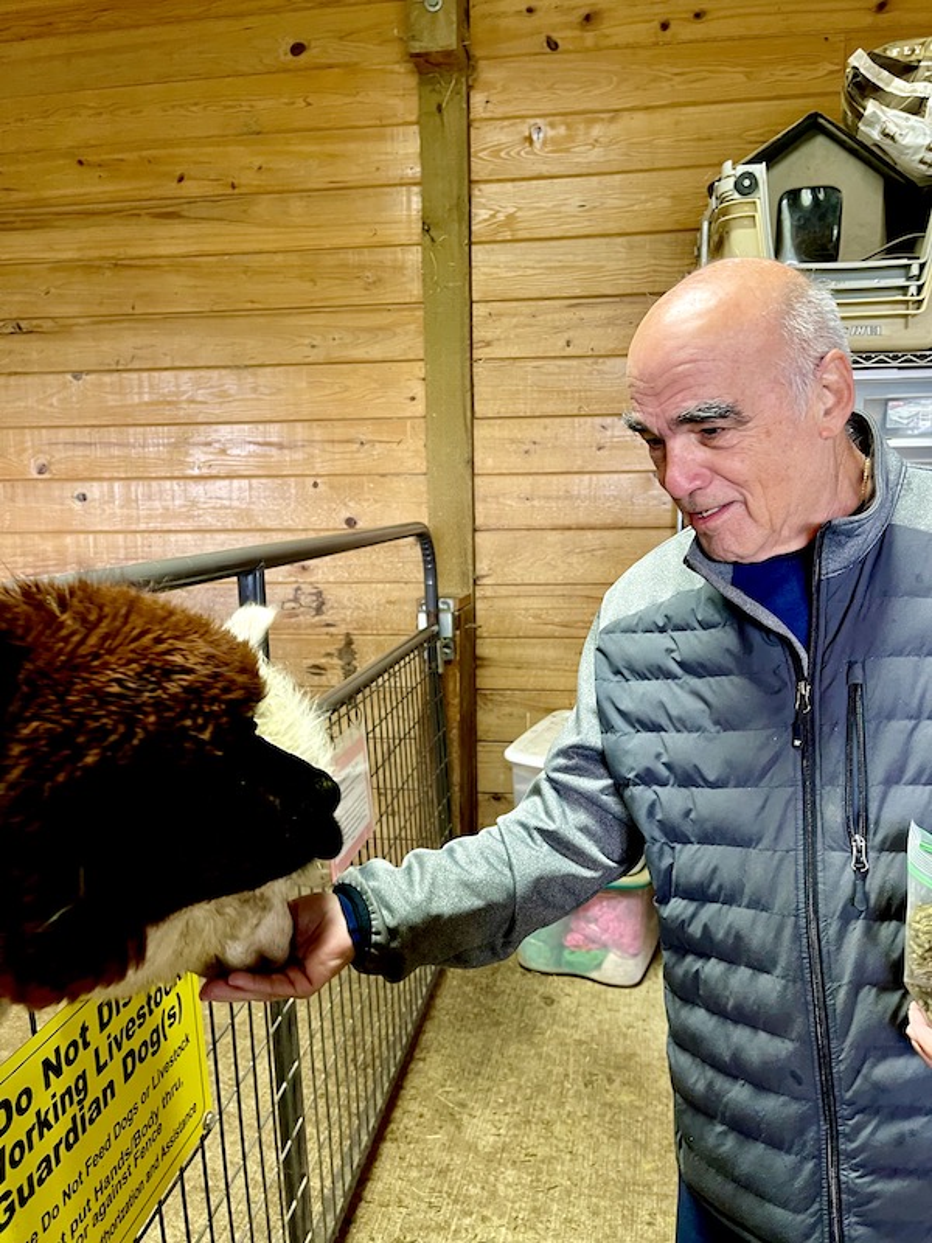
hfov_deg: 53.1
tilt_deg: -6.8
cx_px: 466
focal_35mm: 26
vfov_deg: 67.3
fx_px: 933
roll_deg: -0.3
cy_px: 622
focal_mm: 5.1
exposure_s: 1/60
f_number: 1.6
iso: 160
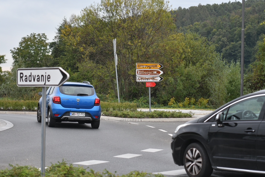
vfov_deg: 13.0
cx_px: 132
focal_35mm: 105
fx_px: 773
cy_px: 88
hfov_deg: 19.5
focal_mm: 70
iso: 800
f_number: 2.8
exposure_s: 1/2500
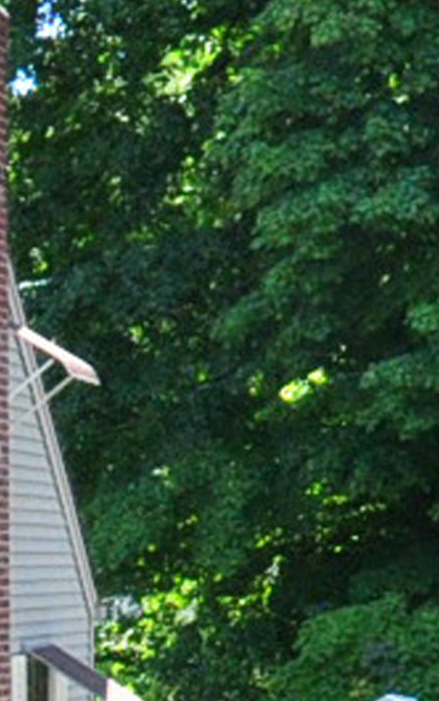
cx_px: -460
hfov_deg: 9.7
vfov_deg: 15.6
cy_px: 962
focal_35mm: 126
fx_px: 2409
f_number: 8
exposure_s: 1/320
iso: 640
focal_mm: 14
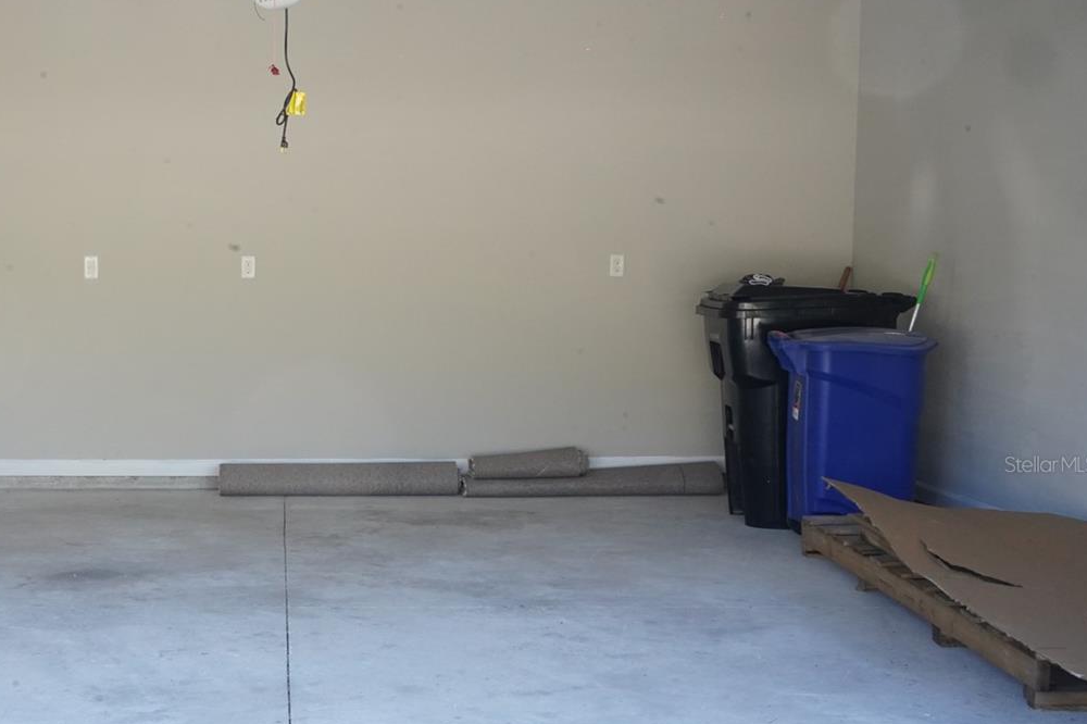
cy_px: 464
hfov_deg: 34.6
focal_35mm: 56
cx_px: 232
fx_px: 1690
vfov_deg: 24.1
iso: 3200
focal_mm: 35
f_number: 22
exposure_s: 1/60
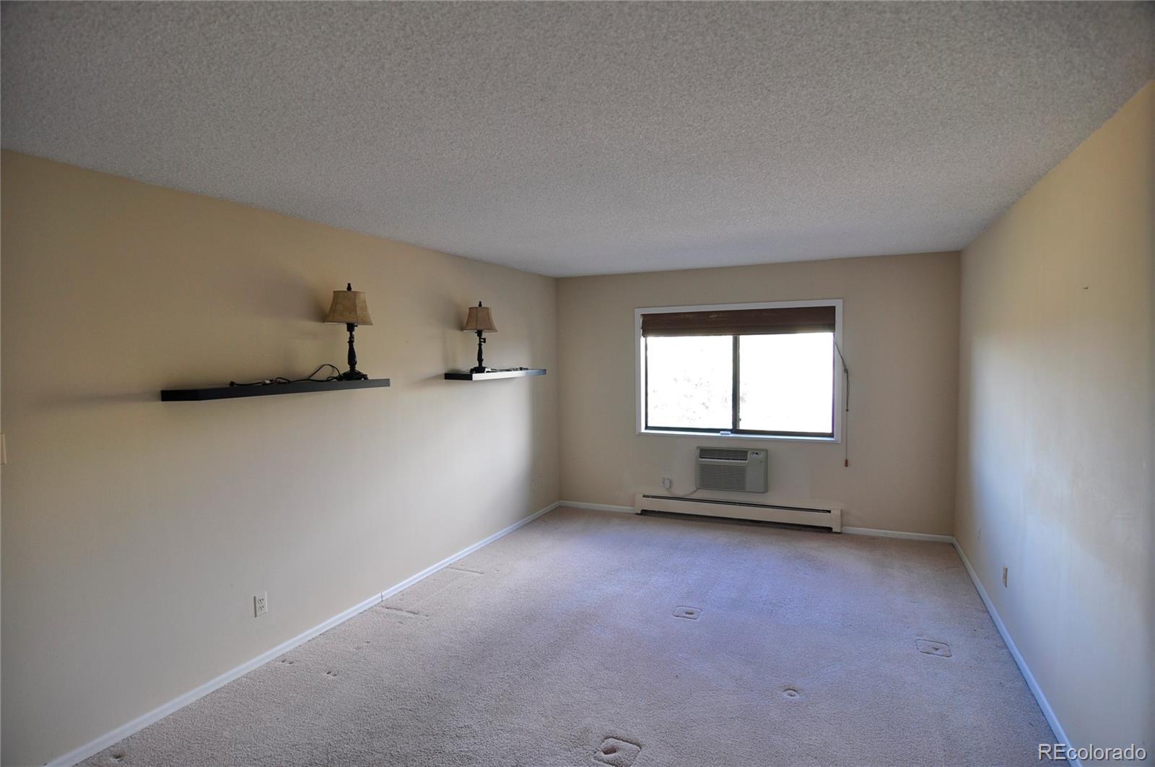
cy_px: 384
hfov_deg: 90.1
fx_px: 577
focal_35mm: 18
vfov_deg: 67.2
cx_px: 578
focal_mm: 12
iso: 200
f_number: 4
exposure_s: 1/25
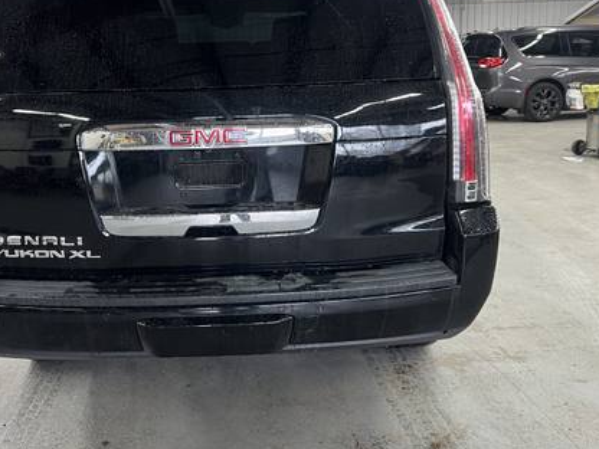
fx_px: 692
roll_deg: +1.6
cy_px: 165
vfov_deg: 35.7
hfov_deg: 46.6
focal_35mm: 40
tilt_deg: -11.2
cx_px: 248
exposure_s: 1/60
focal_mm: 5.7
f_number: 1.5
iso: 160
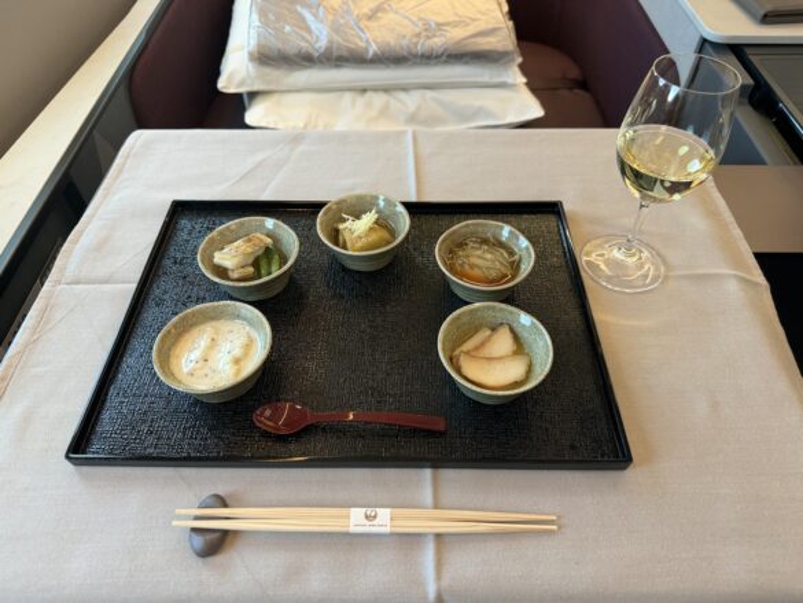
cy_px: 302
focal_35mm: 24
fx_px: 557
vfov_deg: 56.8
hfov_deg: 71.6
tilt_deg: -46.7
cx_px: 402
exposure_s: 1/54
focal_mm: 6.76
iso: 320
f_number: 1.78
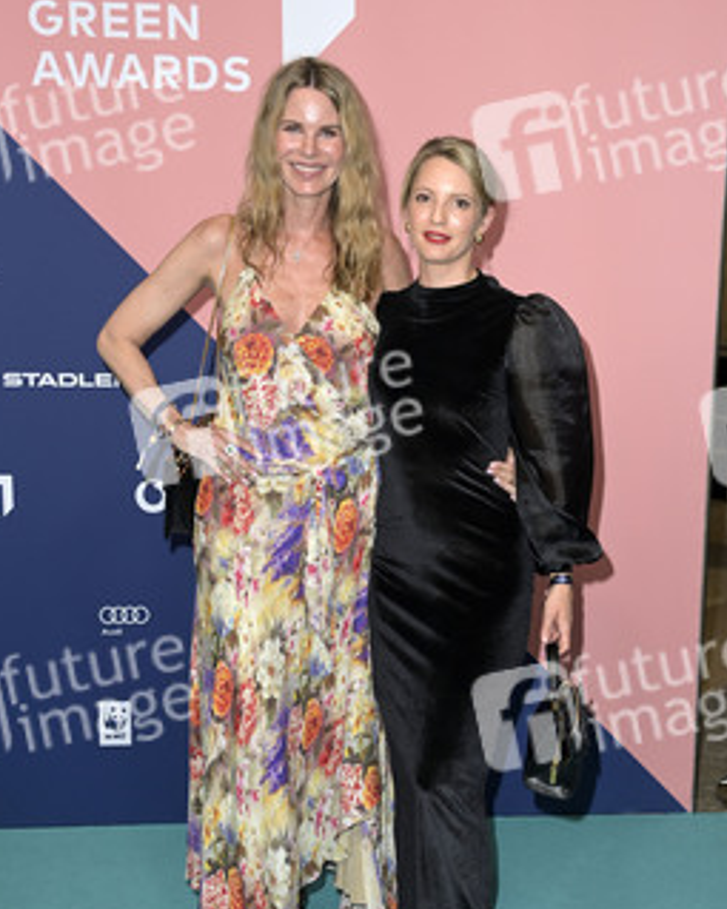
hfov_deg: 32.1
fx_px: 1265
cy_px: 561
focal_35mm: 47
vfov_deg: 39.3
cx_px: 359
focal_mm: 40
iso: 800
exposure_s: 1/250
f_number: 5.6
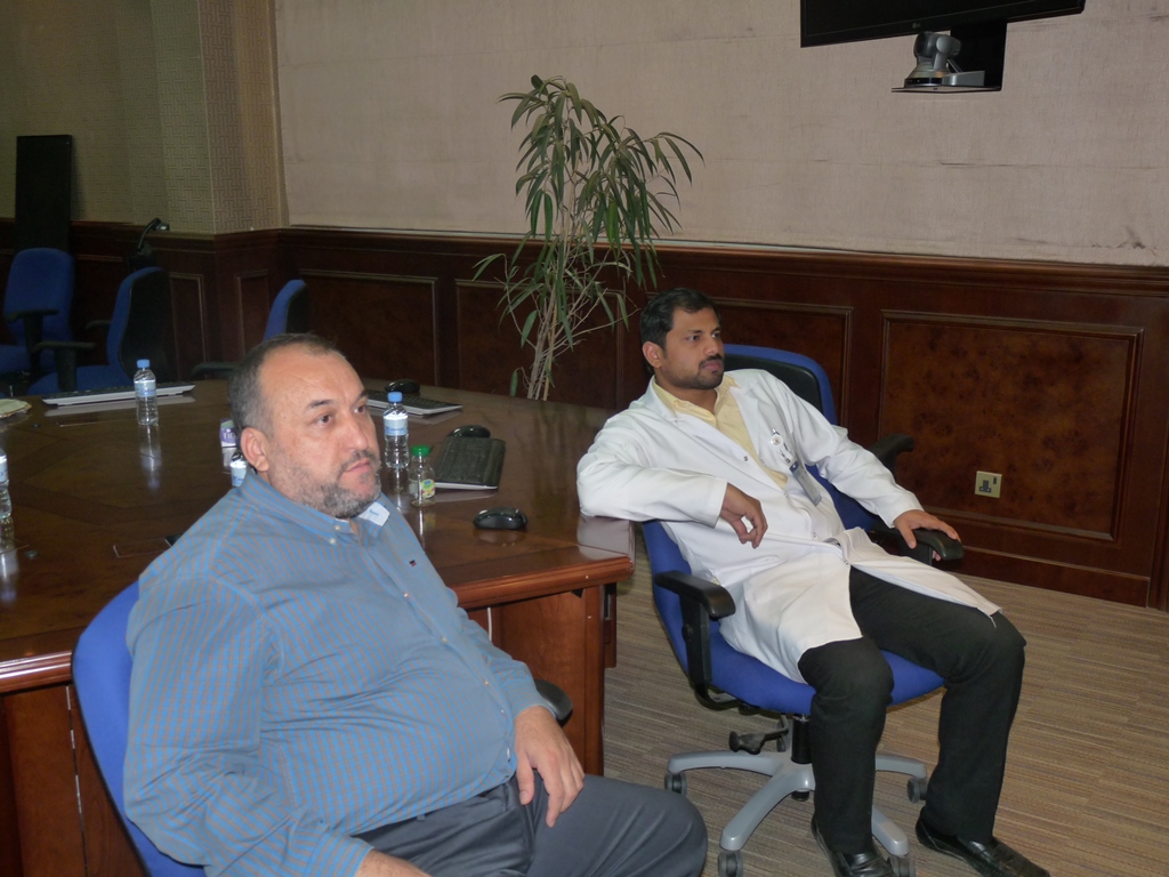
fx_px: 1250
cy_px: 438
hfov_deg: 50.1
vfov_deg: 38.7
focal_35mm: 37
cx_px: 584
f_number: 3
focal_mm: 6.6
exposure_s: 1/60
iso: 200
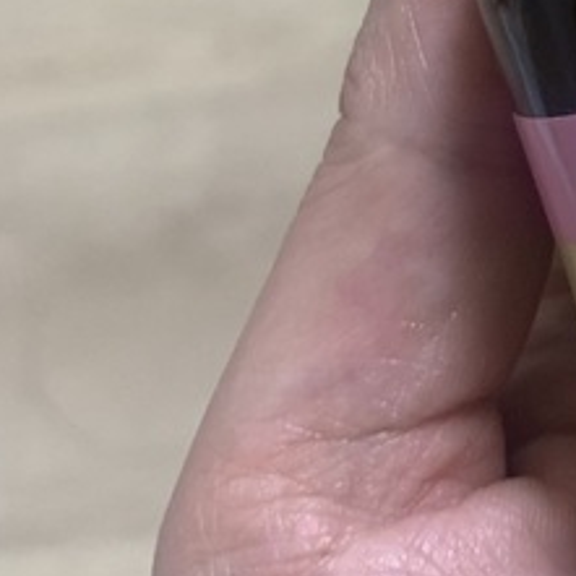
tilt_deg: -55.9
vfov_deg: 18.1
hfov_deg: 17.6
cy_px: -155
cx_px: 831
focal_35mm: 90
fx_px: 1694
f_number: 1.8
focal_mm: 4.25
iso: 200
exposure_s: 1/60
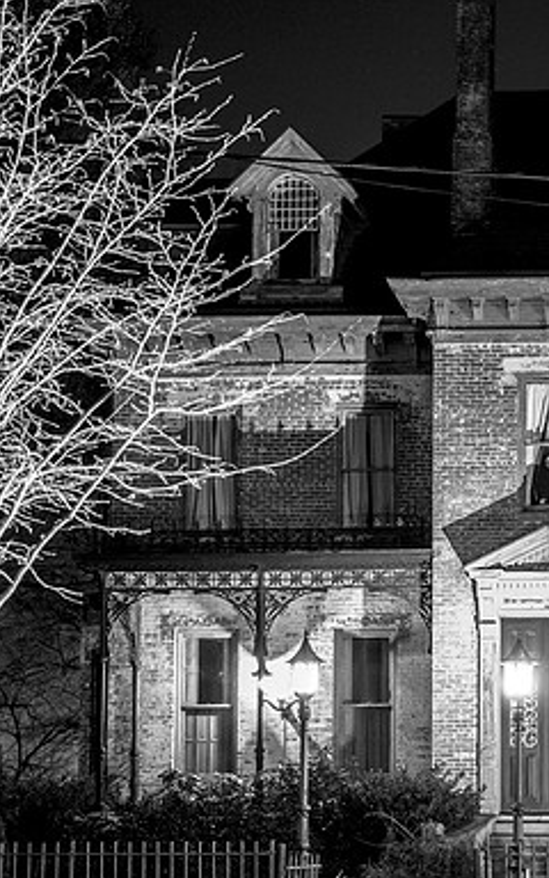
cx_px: 686
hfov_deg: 12.7
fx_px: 2394
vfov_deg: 20.7
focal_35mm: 100
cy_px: 568
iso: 200
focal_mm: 49
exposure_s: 4
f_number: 4.5
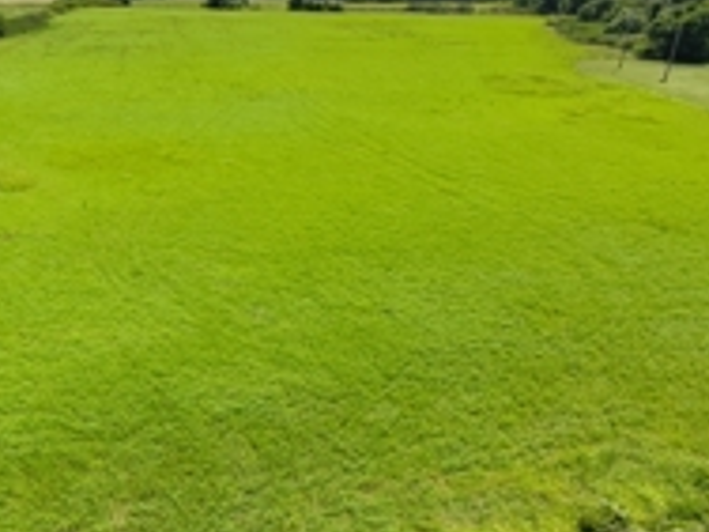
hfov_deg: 49.9
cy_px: 264
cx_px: 117
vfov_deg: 41.8
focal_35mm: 34
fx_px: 696
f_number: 2.55
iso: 108
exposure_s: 1/2517
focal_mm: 16
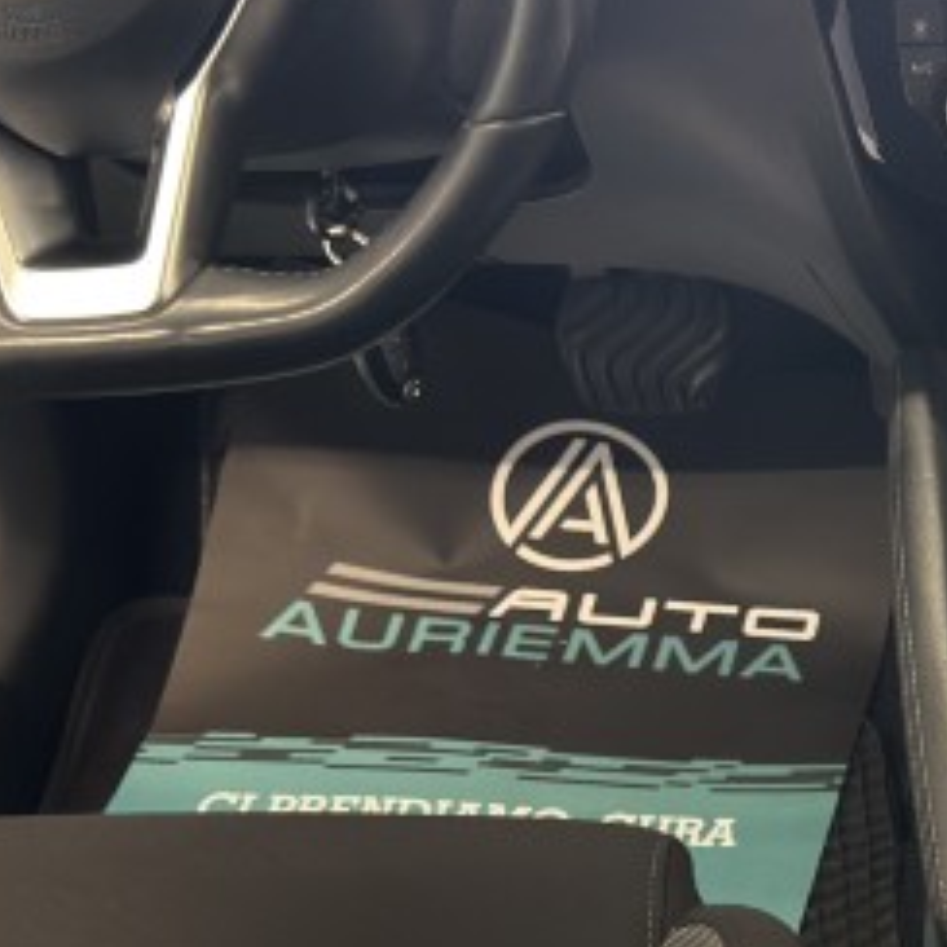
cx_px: 1343
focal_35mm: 89
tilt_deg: -41.9
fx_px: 2755
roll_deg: +0.6
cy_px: 598
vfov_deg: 19.5
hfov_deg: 17.8
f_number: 1.78
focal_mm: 6.76
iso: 500
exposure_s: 1/36
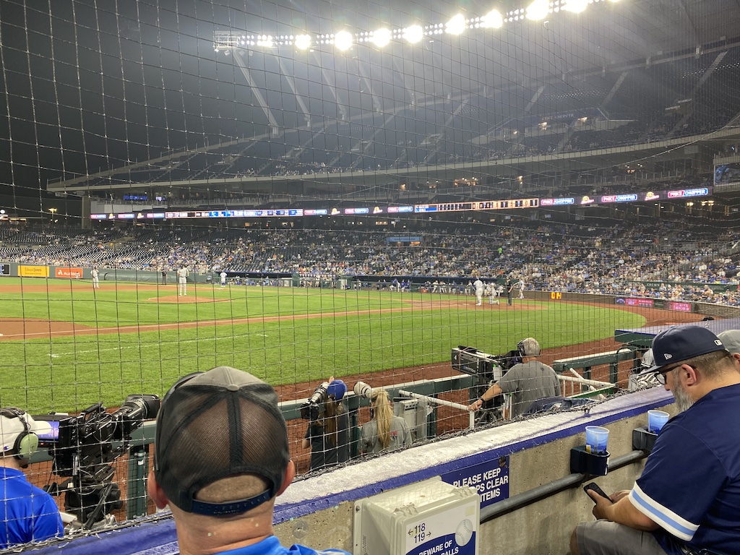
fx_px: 556
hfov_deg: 67.3
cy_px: 278
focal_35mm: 26
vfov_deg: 53.1
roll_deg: -1.4
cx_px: 370
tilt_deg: +1.1
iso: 100
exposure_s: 1/120
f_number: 1.8
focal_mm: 4.25
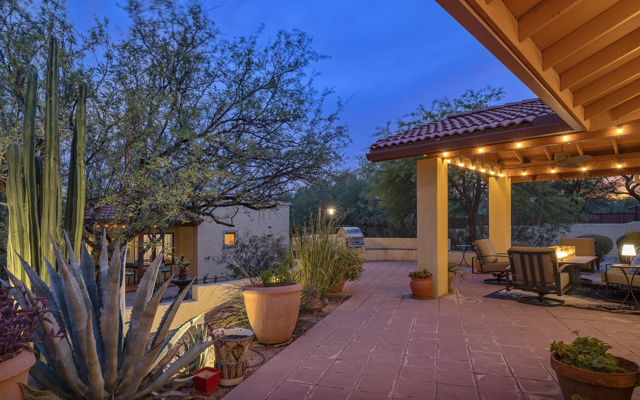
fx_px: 366
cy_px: 218
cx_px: 319
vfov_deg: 57.2
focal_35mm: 21
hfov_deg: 82.3
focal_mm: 20
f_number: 9
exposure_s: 1.3
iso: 200
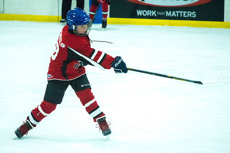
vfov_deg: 6.0
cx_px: 112
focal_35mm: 228
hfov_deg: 9.0
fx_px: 1454
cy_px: 88
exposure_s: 1/1250
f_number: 5.6
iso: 6400
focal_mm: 195
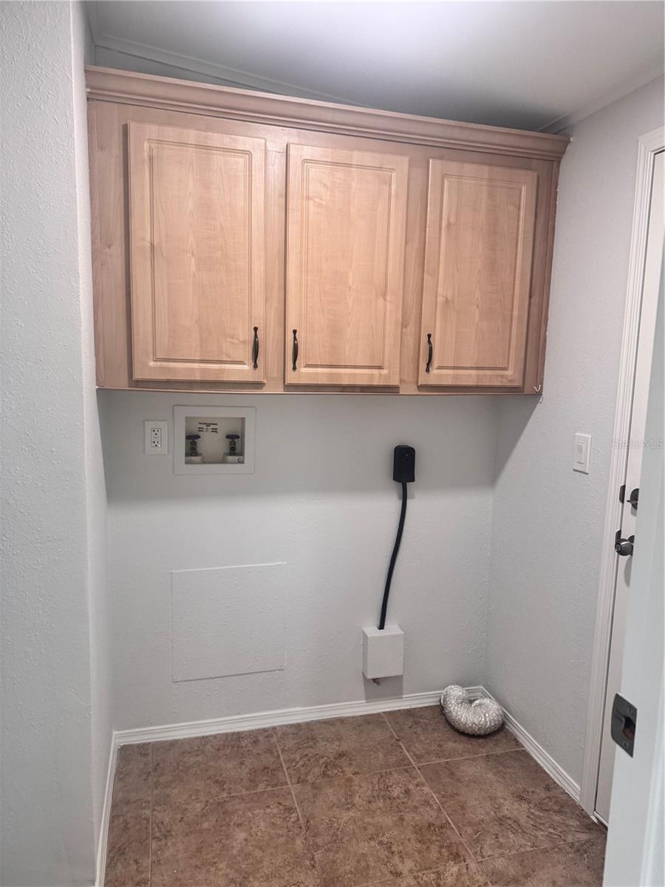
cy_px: 444
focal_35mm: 24
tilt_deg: -7.8
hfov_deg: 56.8
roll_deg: -1.2
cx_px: 332
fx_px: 615
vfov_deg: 71.6
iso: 200
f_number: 1.78
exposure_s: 1/120
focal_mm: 6.76
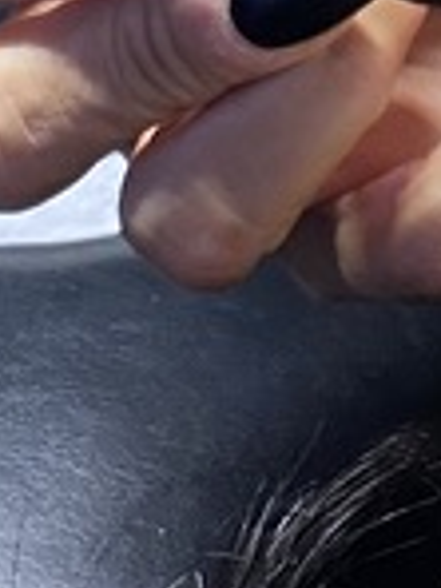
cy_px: -989
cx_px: 719
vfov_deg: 9.4
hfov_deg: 8.0
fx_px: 3058
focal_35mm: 180
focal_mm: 4.25
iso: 100
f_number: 1.8
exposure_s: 1/60
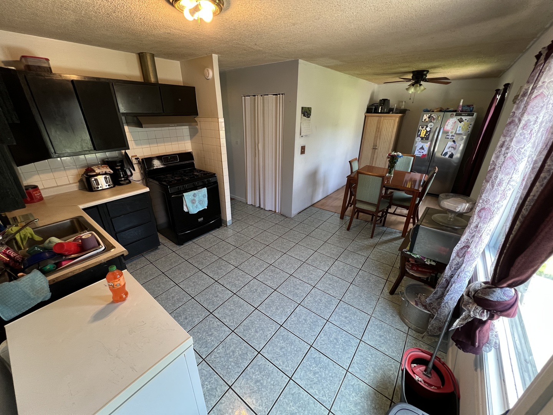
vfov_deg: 89.9
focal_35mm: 13
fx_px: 208
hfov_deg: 106.2
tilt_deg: -24.1
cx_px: 276
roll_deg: -1.0
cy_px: 208
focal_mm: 1.57
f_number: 1.8
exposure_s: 1/120
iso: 200
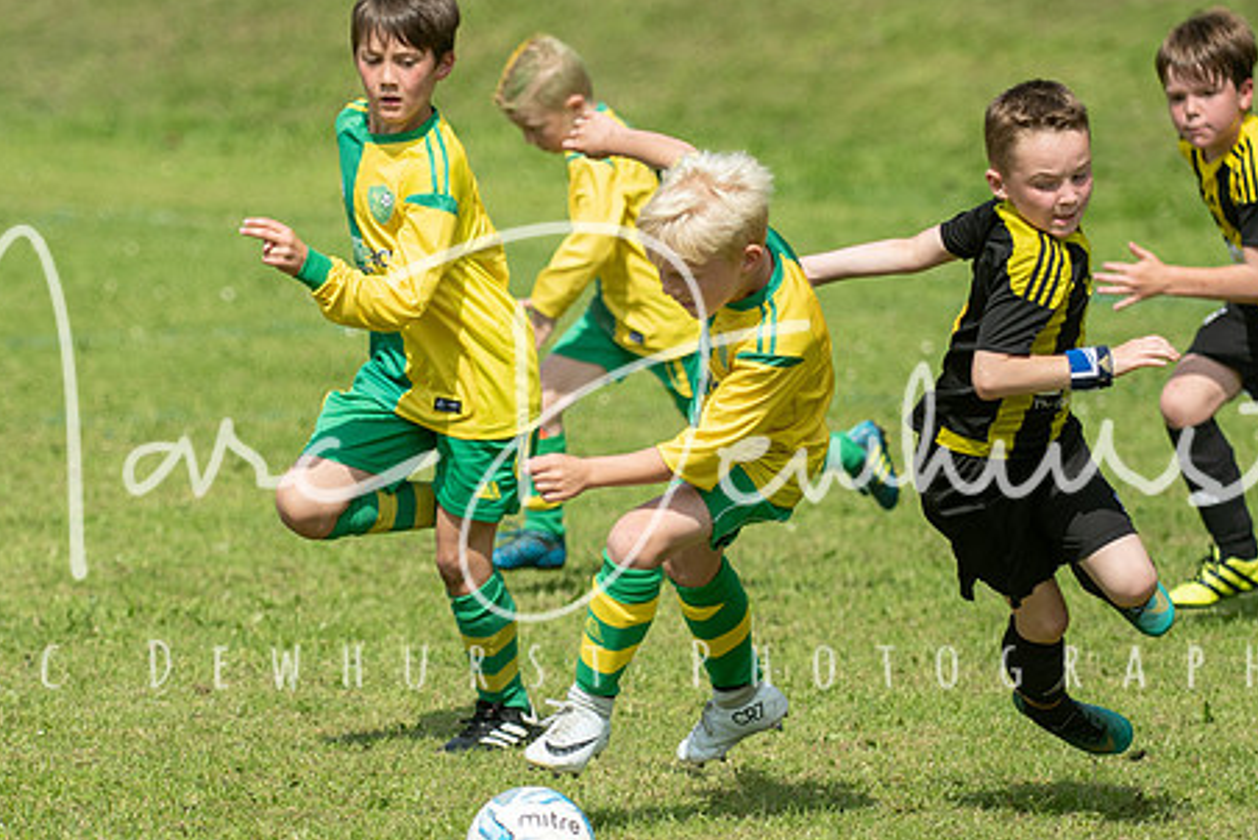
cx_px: 423
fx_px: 10979
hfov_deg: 6.6
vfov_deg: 4.4
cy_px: 406
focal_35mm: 314
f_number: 3.2
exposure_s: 1/3200
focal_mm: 135
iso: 250
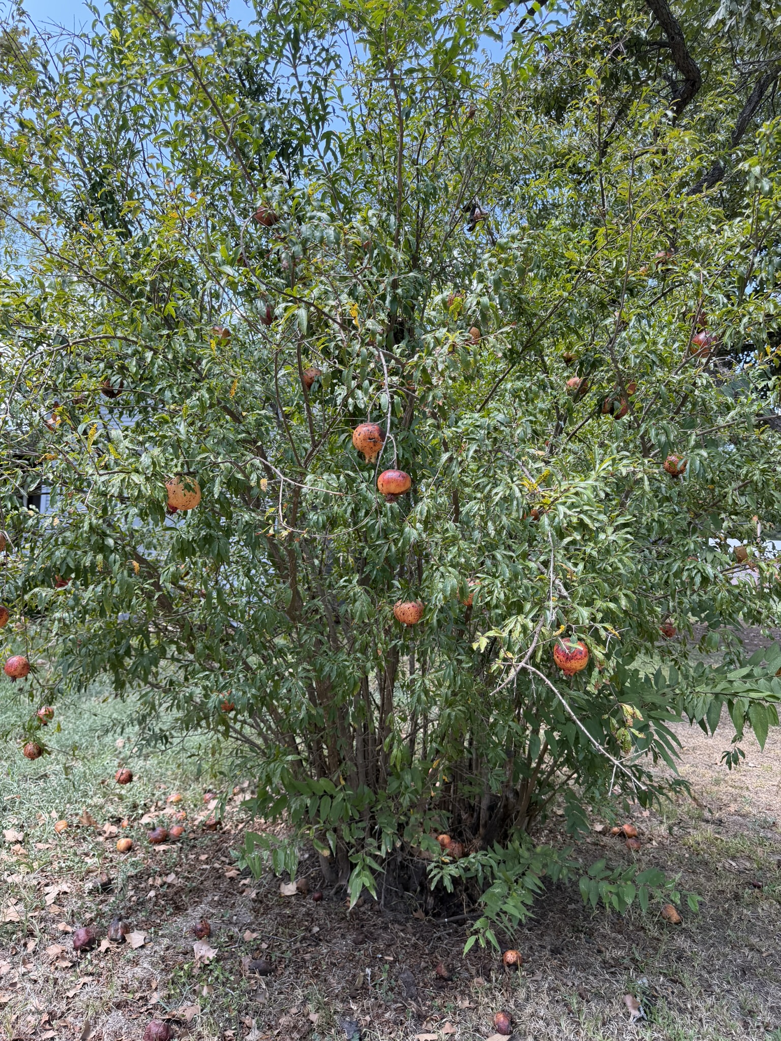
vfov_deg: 71.6
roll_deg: -3.7
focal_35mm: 24
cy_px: 520
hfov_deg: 56.8
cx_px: 390
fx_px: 722
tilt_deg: +2.1
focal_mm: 6.76
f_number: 1.78
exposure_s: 1/473
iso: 100
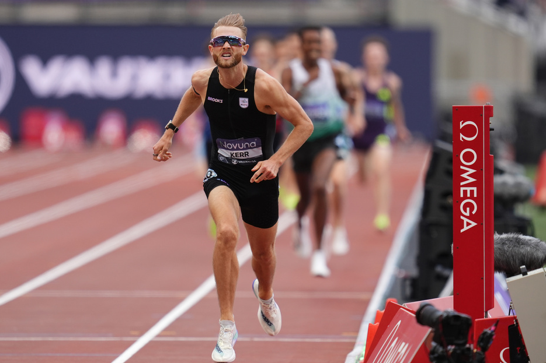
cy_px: 181
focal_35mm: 438
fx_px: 6641
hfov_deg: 4.7
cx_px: 272
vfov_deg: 3.1
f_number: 2.8
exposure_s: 1/2500
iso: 500
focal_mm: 400
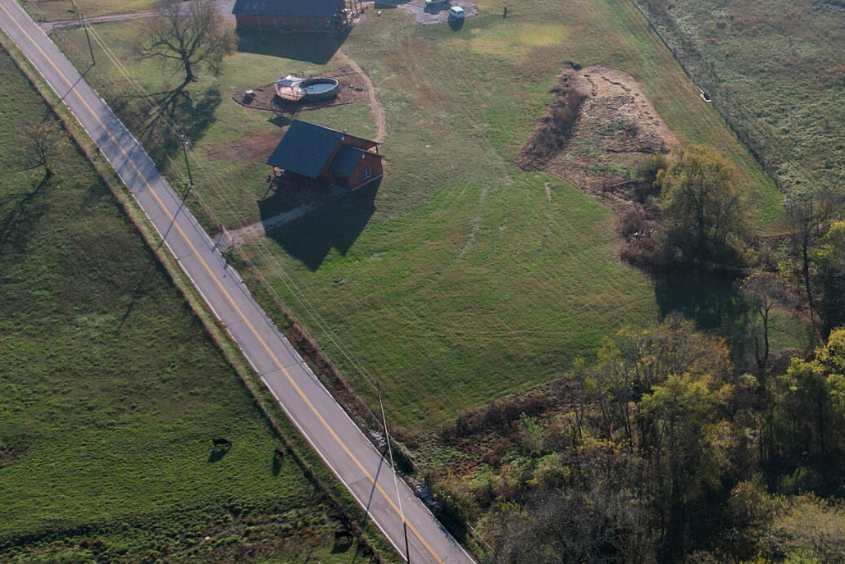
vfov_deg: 21.2
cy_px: 245
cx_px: 861
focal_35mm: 64
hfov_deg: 29.2
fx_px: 1503
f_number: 2.8
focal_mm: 8.38
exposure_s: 1/400
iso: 130
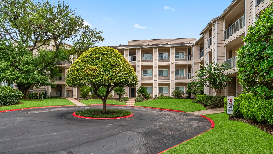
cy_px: 75
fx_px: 116
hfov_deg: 99.4
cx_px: 136
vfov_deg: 67.1
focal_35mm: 16
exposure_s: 1/200
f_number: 10
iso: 800
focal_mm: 10
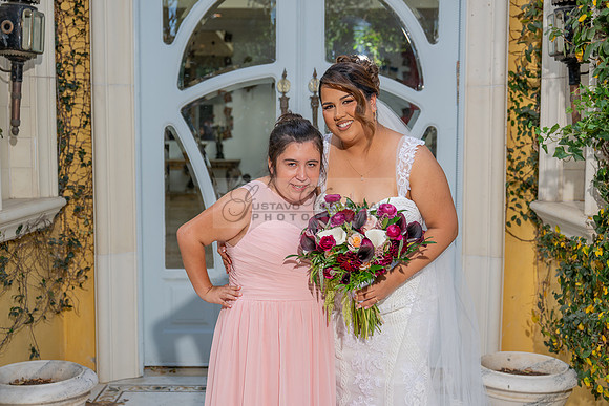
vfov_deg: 28.1
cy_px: 203
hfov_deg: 41.1
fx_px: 812
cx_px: 304
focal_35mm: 48
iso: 200
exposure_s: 1/200
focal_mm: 48
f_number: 4
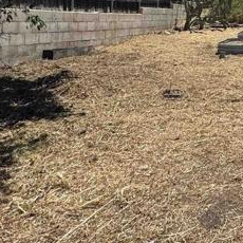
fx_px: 437
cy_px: -3
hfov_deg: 24.2
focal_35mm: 55
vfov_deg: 29.0
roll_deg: +0.5
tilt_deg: +1.3
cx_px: 367
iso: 50
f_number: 2.2
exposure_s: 1/2770
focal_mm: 2.22
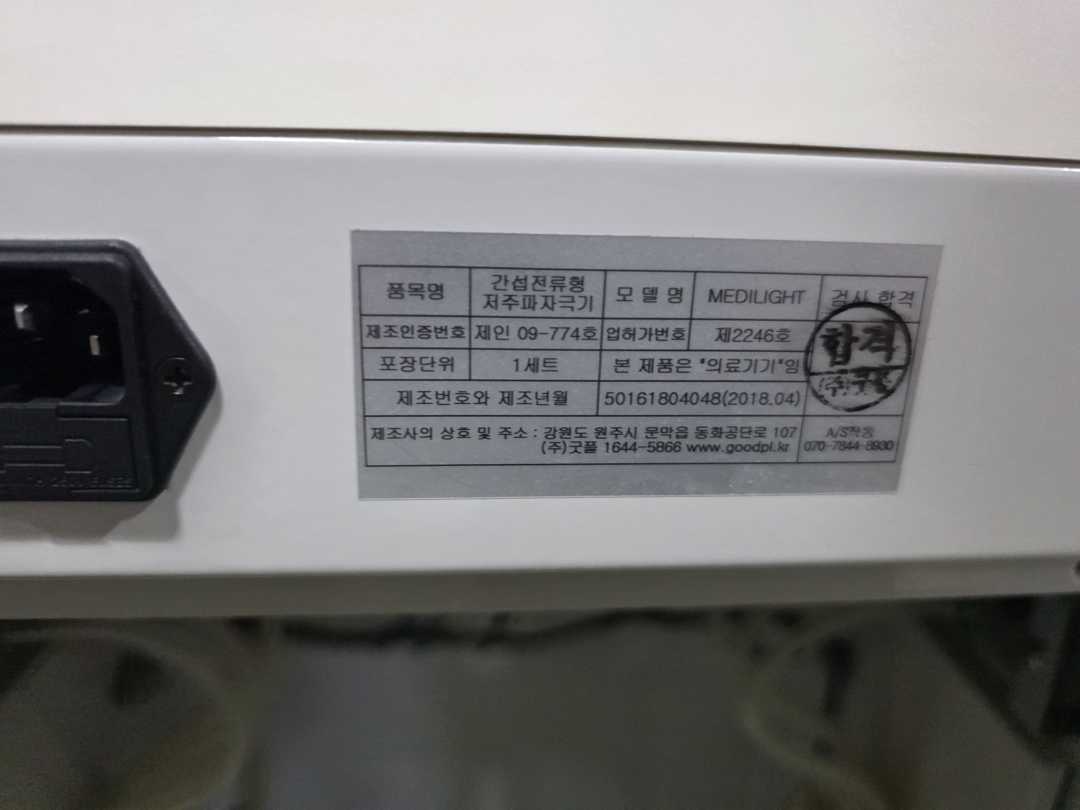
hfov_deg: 73.9
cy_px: 405
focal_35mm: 23
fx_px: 718
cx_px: 540
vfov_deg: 58.9
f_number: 1.7
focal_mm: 6.3
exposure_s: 1/120
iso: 500
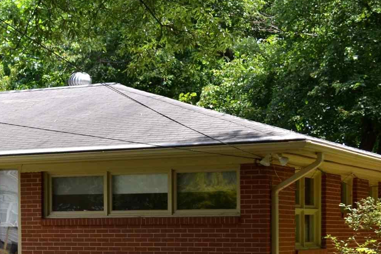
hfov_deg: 18.8
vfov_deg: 13.3
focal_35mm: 102
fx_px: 1080
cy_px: 234
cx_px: -96
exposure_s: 1/160
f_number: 6.3
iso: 100
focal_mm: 22
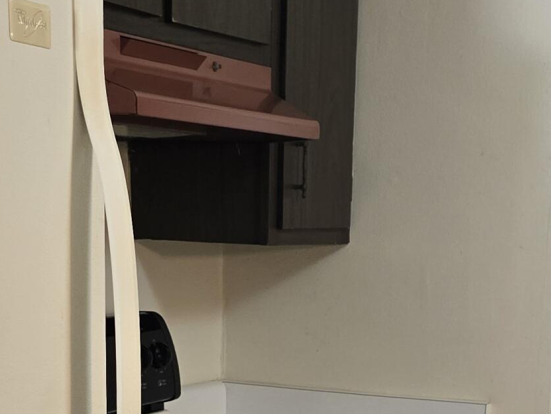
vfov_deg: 16.6
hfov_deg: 23.8
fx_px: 1305
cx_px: 303
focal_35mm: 82
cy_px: 595
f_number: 1.7
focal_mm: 6.3
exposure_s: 1/60
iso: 640
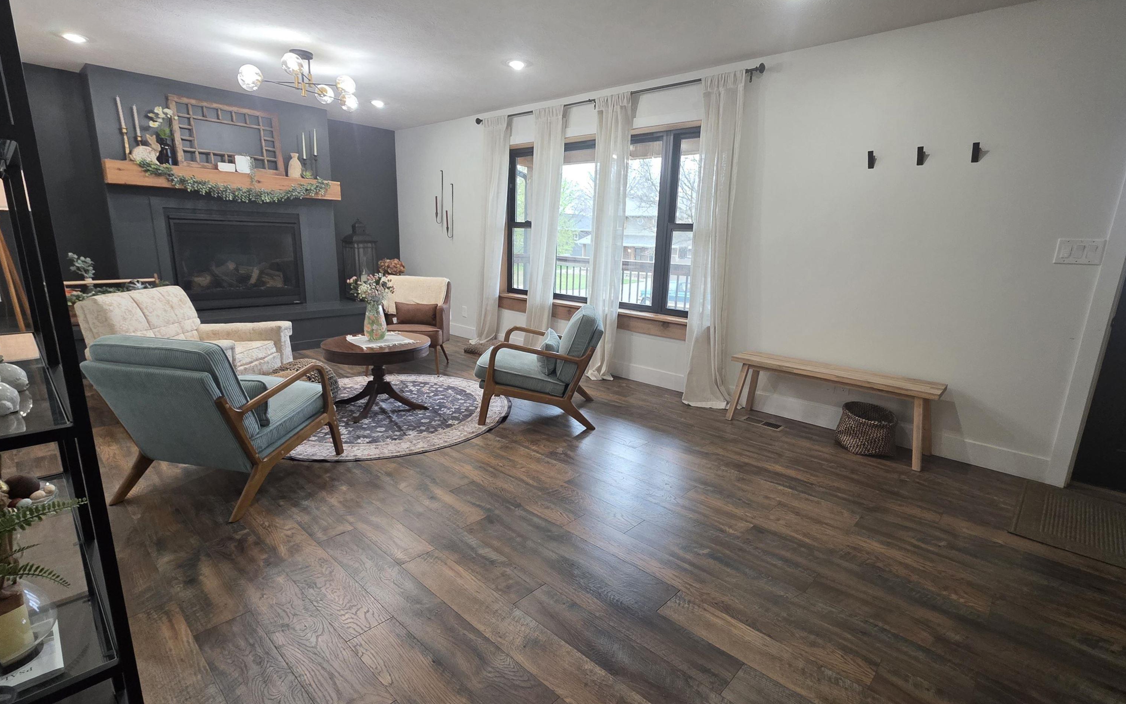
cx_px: 568
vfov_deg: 78.6
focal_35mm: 14
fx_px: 430
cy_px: 365
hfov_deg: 105.3
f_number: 1.9
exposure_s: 1/60.2
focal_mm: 2.2
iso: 320
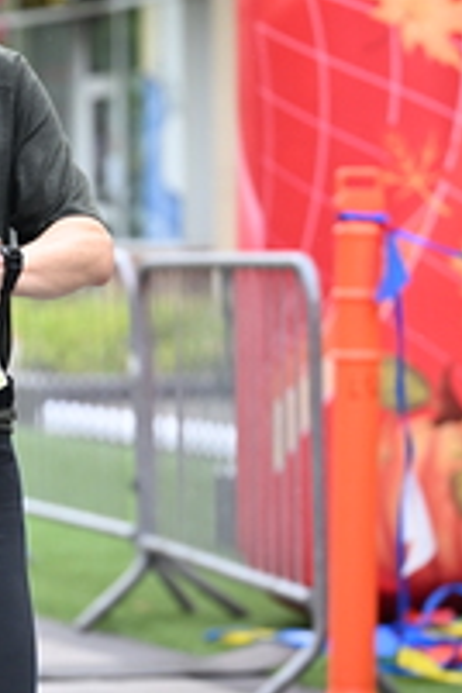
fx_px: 4061
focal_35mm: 211
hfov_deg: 6.5
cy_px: 393
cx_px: -26
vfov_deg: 9.8
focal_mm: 77
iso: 1250
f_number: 2.8
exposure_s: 1/1600
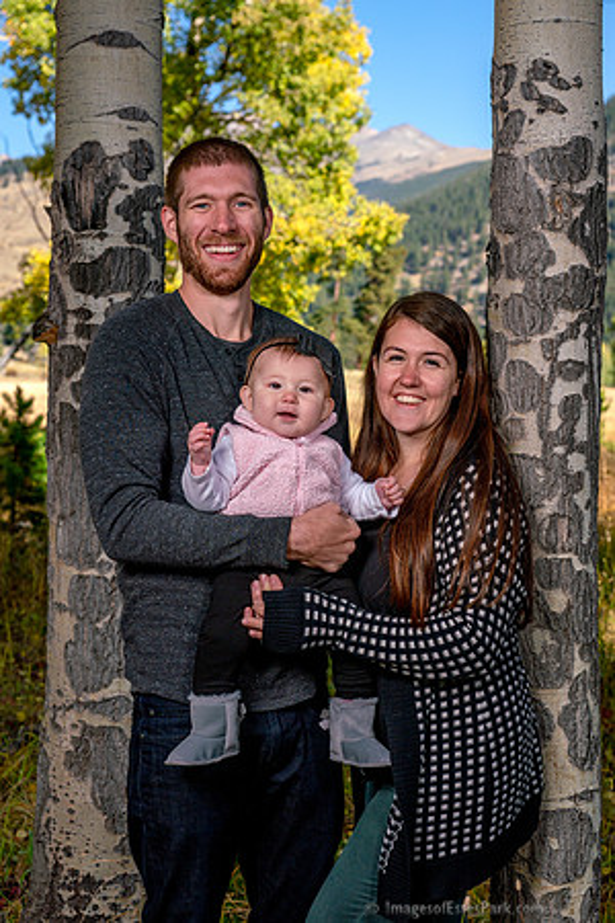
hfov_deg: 33.4
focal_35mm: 40
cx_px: 308
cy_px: 462
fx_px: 1025
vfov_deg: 48.5
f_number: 4.5
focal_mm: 40
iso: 160
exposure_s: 1/1000
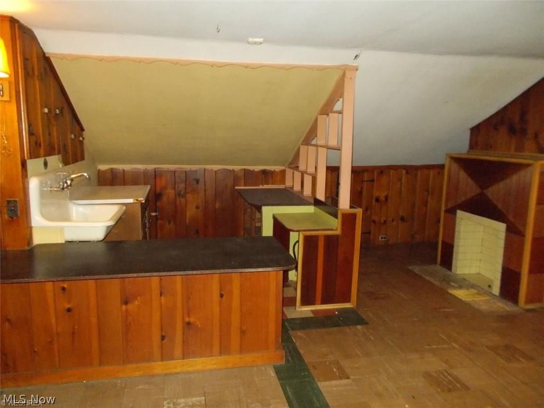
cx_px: 272
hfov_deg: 67.3
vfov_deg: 53.1
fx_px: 409
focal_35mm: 26
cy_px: 204
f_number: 3.2
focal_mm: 4.6
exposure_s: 1/25
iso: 800
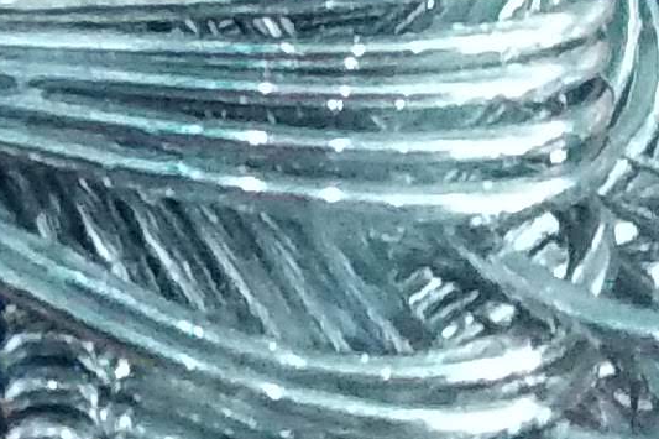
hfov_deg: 9.2
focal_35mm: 203
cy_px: -42
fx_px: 3715
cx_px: -843
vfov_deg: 6.7
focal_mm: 3.81
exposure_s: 1/25
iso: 1250
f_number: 2.2
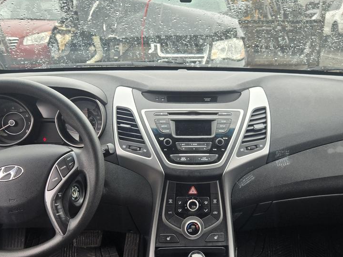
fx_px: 406
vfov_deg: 34.7
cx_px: 194
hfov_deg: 45.6
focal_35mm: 41
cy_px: 177
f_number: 1.8
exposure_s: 1/180
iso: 80
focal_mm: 5.4
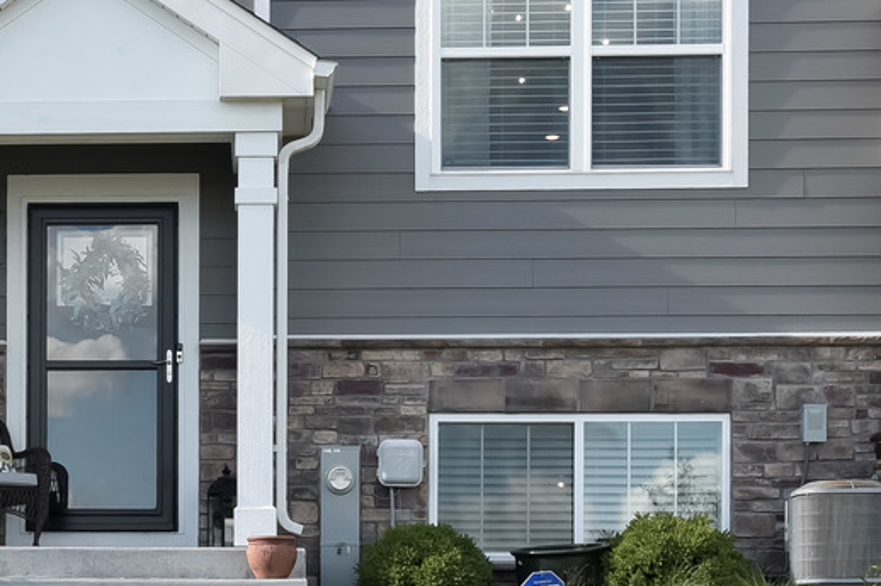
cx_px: 87
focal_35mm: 100
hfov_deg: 20.0
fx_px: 2446
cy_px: 48
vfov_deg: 13.5
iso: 400
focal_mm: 32
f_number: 11
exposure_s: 1/200
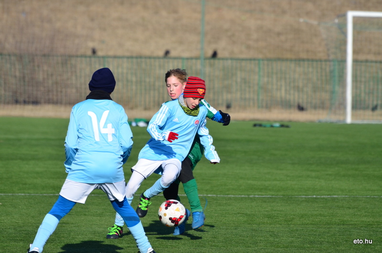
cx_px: 191
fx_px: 4289
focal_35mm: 405
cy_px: 126
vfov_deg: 3.4
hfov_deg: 5.1
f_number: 6.3
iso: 500
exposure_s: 1/2500
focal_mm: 270
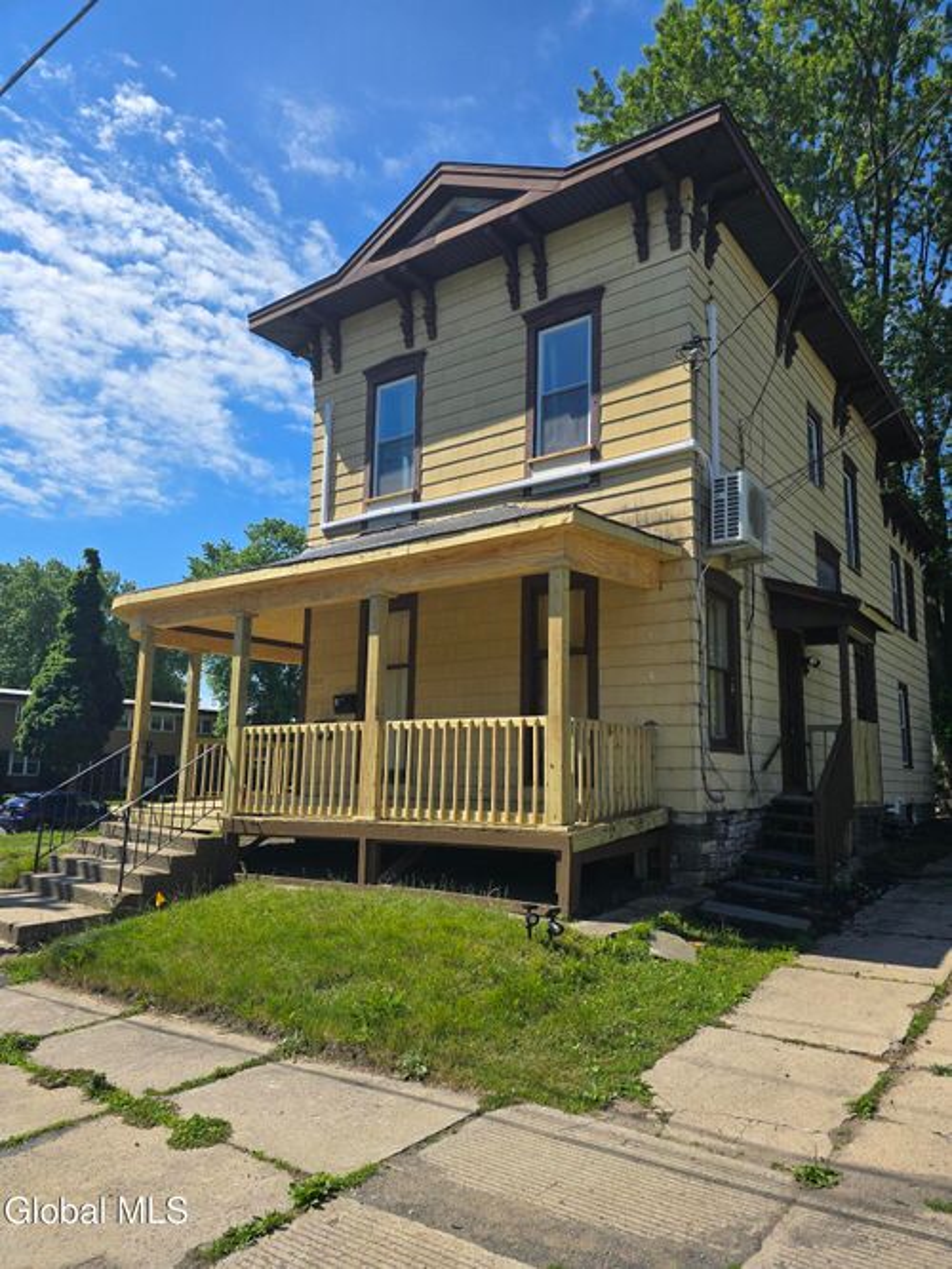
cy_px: 634
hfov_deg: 58.9
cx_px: 476
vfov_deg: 73.9
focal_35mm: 23
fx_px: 844
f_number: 1.7
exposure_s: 1/812
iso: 12
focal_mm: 6.3
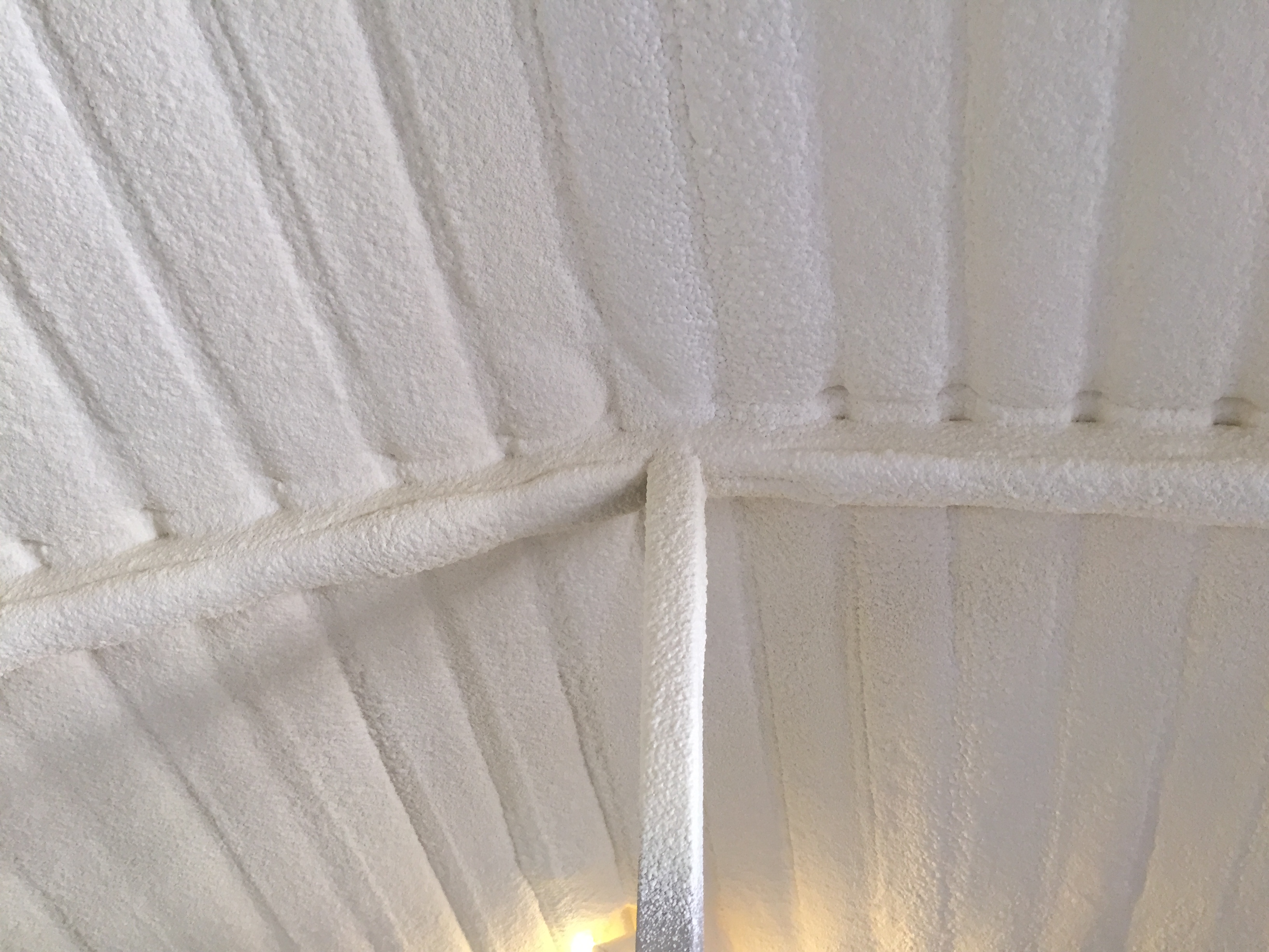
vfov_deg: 48.2
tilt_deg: +51.7
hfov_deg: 61.7
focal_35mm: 29
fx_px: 1063
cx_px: 634
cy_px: 476
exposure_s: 1/30
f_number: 2.2
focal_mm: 4.15
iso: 64
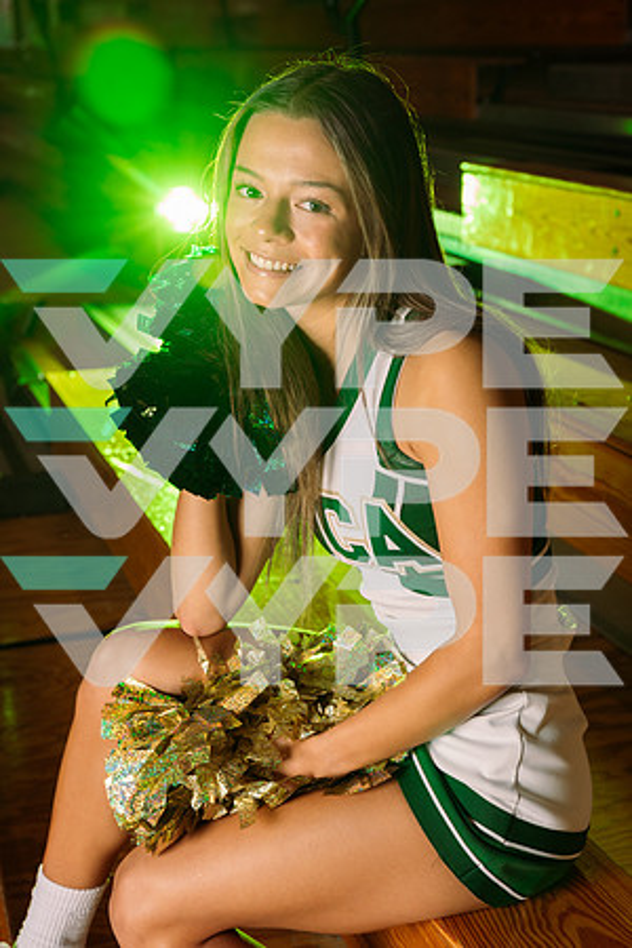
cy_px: 474
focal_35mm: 59
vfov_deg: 33.9
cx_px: 316
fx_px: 1554
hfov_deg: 23.0
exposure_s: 1/250
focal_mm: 59
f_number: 5.6
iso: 125
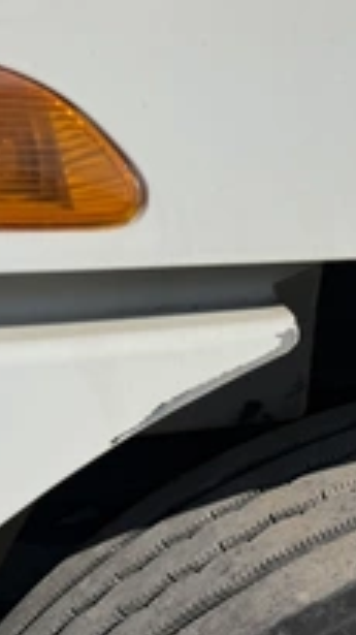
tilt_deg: -23.0
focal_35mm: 51
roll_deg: -5.1
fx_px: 858
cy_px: 387
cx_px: 495
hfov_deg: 20.8
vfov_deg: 40.4
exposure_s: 1/10309
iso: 80
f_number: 1.78
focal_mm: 6.76
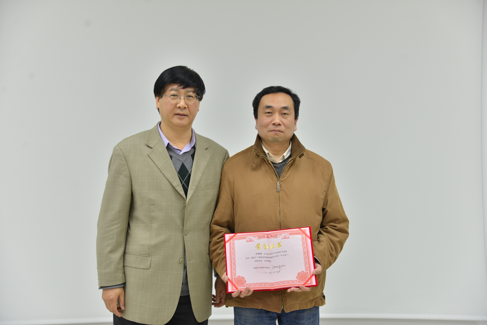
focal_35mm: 58
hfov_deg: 34.5
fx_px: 785
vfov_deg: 23.4
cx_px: 244
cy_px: 162
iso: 500
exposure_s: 1/60
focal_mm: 58
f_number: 4.5
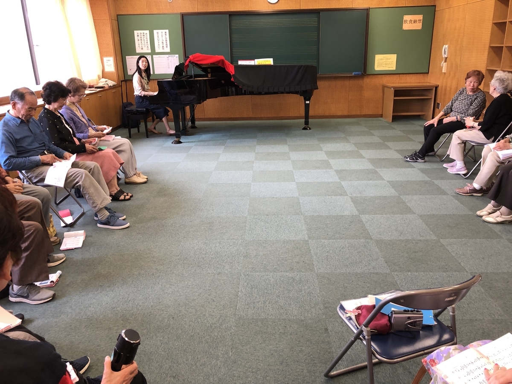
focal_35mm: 28
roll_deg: +1.1
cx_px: 256
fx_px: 414
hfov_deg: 63.4
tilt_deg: -18.0
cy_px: 192
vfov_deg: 49.7
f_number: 1.8
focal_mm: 3.99
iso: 32
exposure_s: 1/25
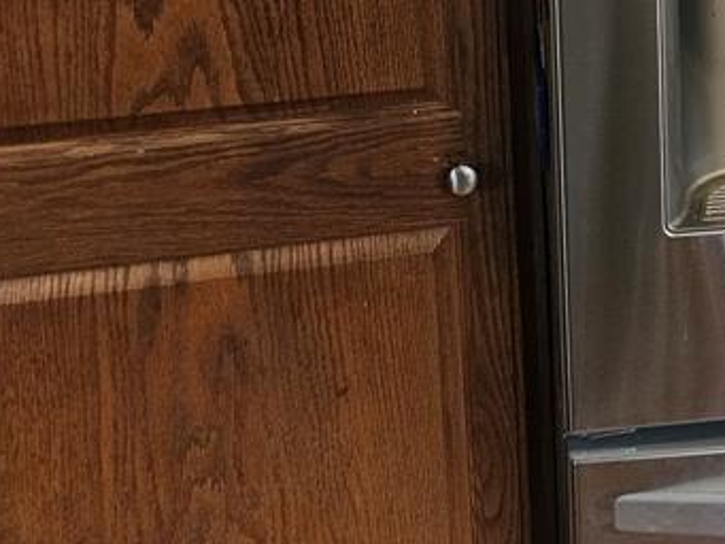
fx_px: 1446
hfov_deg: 25.8
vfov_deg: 19.5
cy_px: -187
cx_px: 825
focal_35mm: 69
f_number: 1.7
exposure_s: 1/120
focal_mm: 6.3
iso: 400
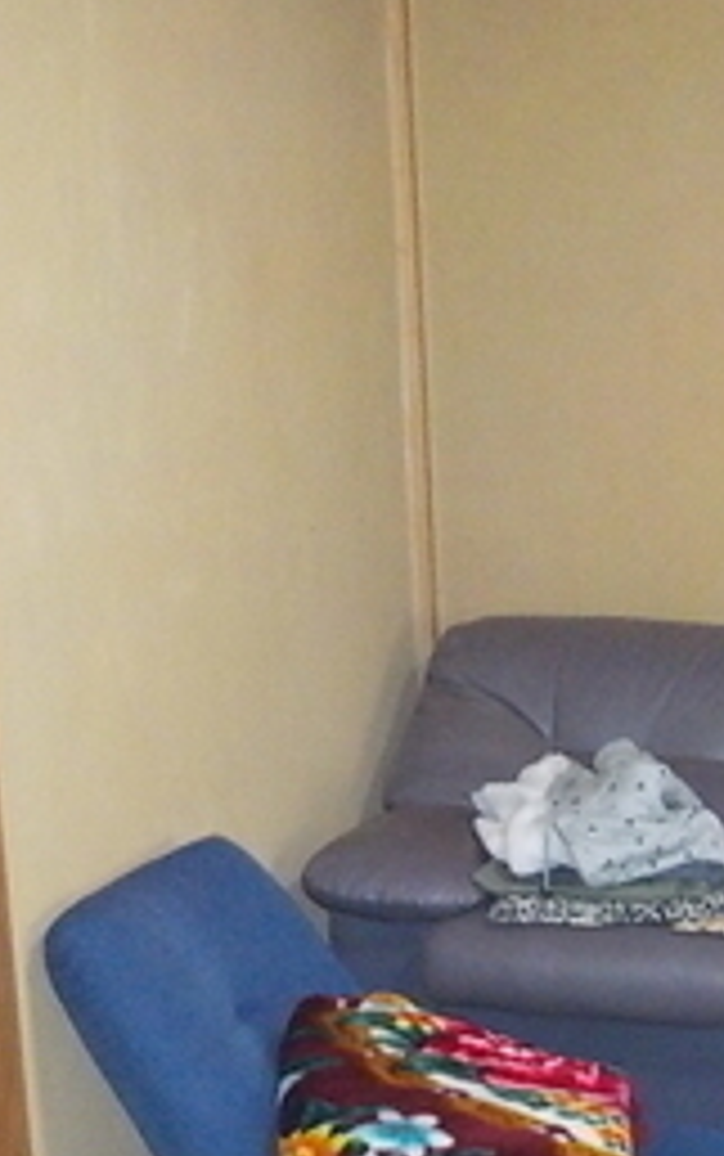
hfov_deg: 14.5
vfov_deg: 25.7
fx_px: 2458
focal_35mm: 78
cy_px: 1019
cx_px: 1345
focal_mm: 4.1
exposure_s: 1/30
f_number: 3.3
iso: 500
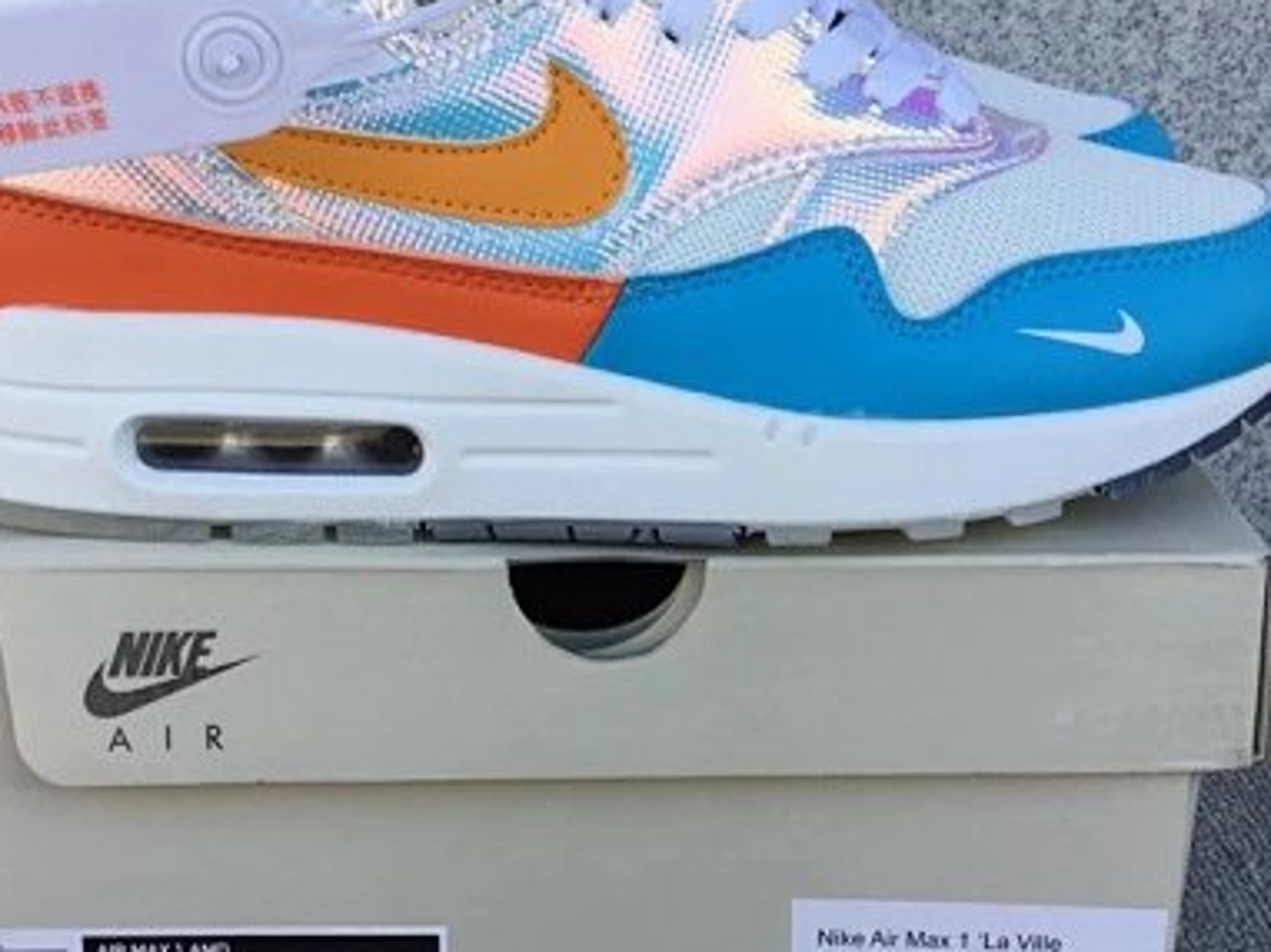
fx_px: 1908
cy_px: 446
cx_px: 626
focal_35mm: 52
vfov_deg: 28.0
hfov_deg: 36.8
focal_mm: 3.3
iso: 25
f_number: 2.4
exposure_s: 1/218
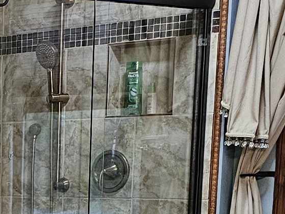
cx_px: -195
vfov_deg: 11.1
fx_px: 1038
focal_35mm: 126
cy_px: 354
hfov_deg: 14.2
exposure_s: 1/120
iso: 500
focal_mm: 6.3
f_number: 1.7
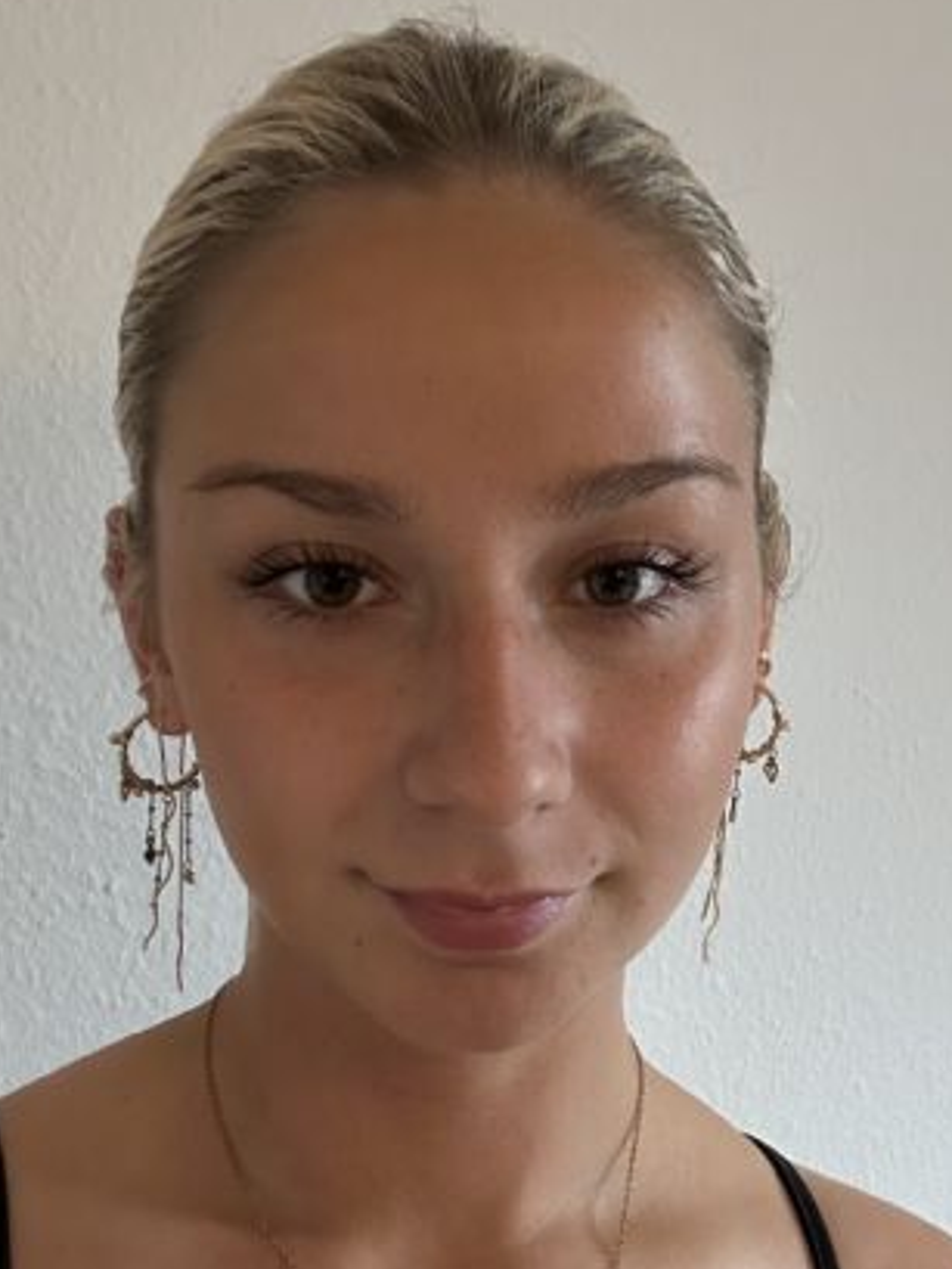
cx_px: 499
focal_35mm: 44
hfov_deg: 32.9
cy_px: 735
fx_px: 1613
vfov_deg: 42.8
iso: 160
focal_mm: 2.69
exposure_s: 1/60
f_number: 1.9
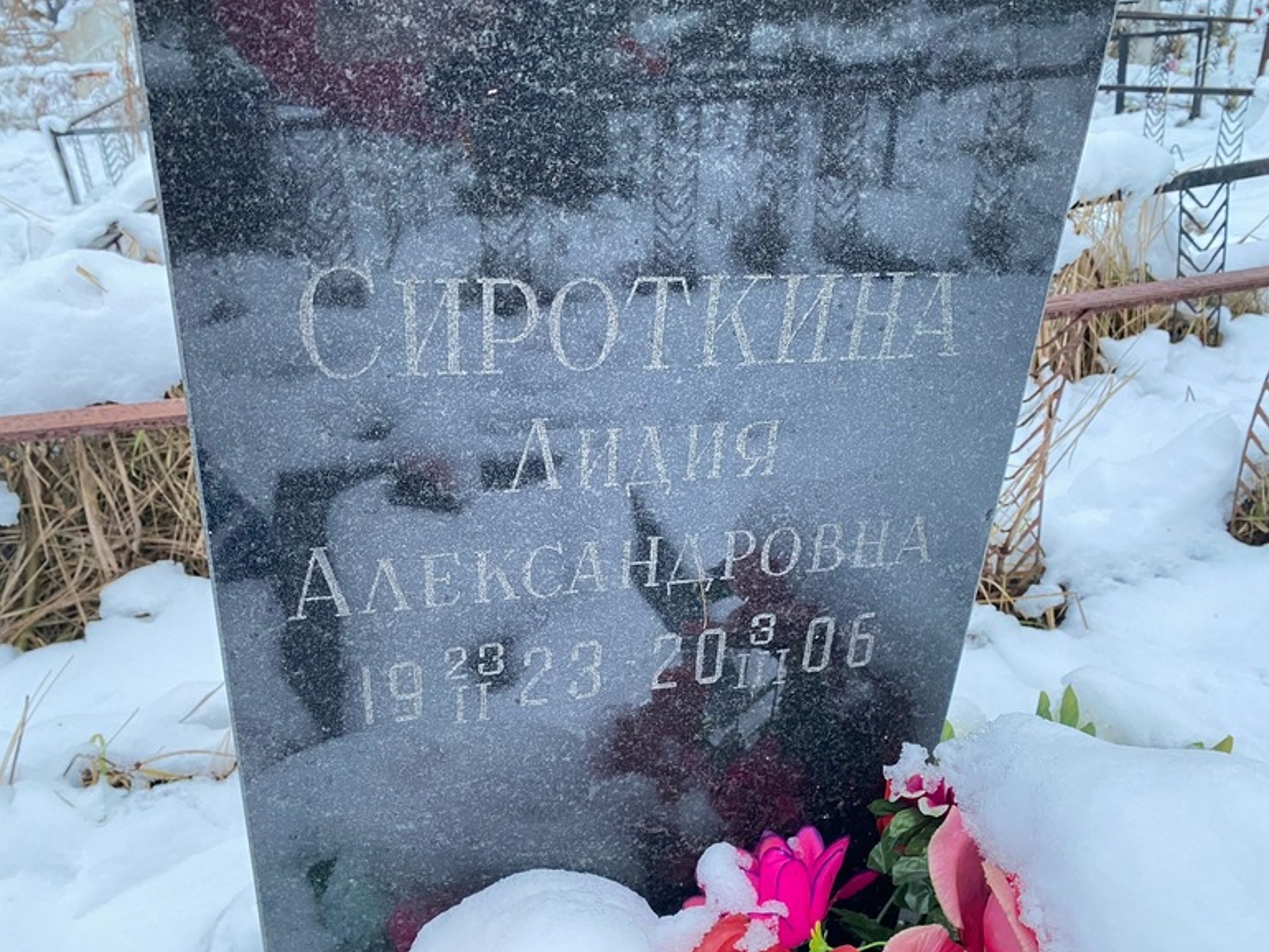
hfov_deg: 65.3
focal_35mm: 27
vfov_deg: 51.4
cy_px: 474
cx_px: 638
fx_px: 990
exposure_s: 1/60
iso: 250
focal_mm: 4.25
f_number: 1.8
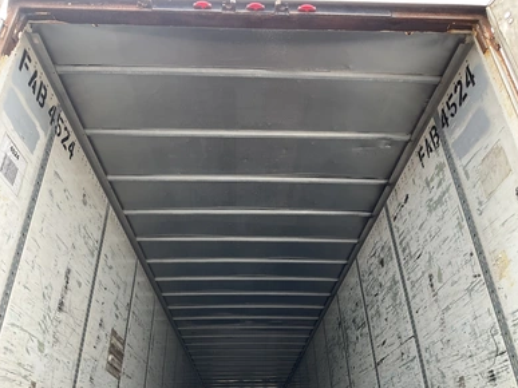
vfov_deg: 46.8
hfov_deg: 60.0
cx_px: 266
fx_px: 449
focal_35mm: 30
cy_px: 198
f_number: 1.8
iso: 25
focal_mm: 3
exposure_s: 1/122
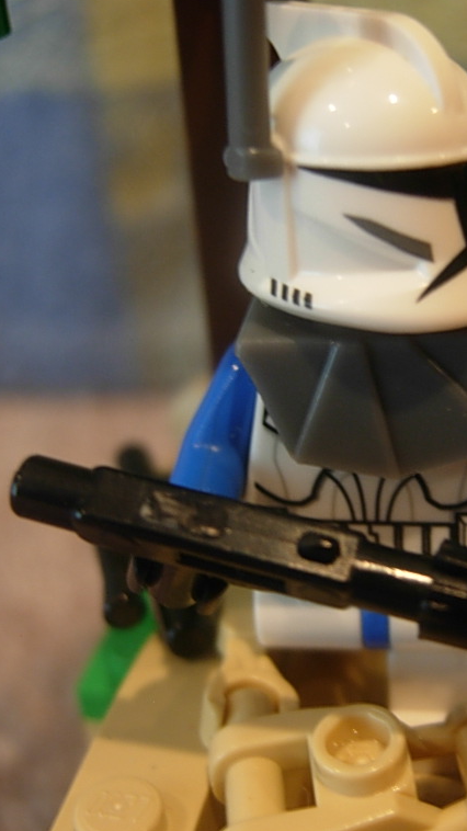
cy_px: 413
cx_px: 392
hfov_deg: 22.2
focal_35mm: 53
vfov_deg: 39.2
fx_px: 1168
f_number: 2.7
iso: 77
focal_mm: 7.5
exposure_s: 1/4
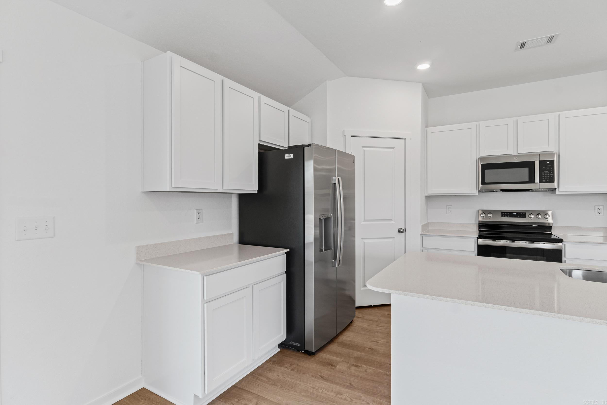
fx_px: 303
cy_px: 202
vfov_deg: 67.4
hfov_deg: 90.0
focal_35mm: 18
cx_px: 304
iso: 250
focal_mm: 12
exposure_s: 1/6
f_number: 9
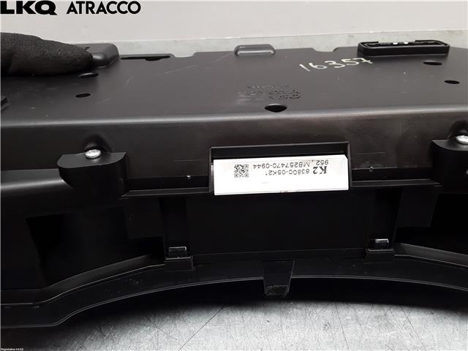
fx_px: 379
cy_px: 176
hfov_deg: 63.4
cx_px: 234
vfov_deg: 49.7
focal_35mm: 28
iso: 64
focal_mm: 2.91
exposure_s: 1/50
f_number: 1.9
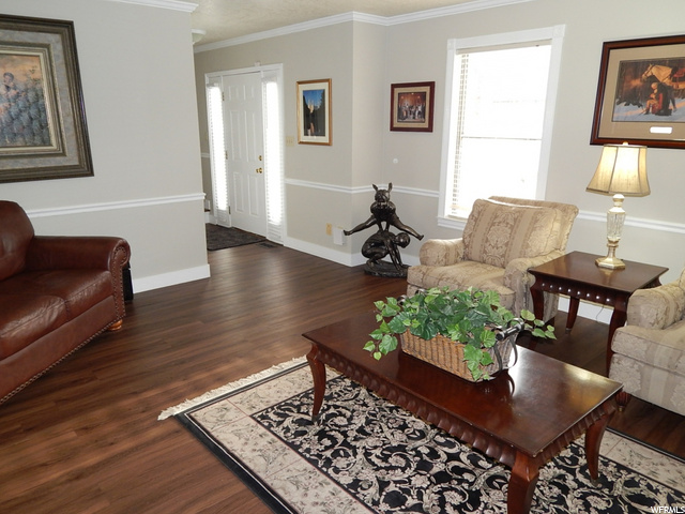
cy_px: 257
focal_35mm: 25
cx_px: 342
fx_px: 495
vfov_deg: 54.9
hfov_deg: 69.4
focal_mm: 4.5
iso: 200
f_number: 3.1
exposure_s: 1/30
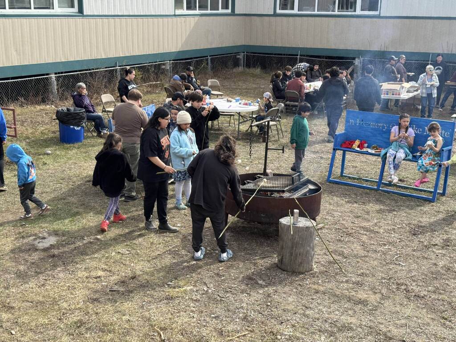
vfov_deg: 30.3
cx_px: 228
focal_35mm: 48
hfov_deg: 39.7
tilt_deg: -15.1
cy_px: 171
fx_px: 632
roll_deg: -1.6
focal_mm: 6.76
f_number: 1.78
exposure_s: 1/1637
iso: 64
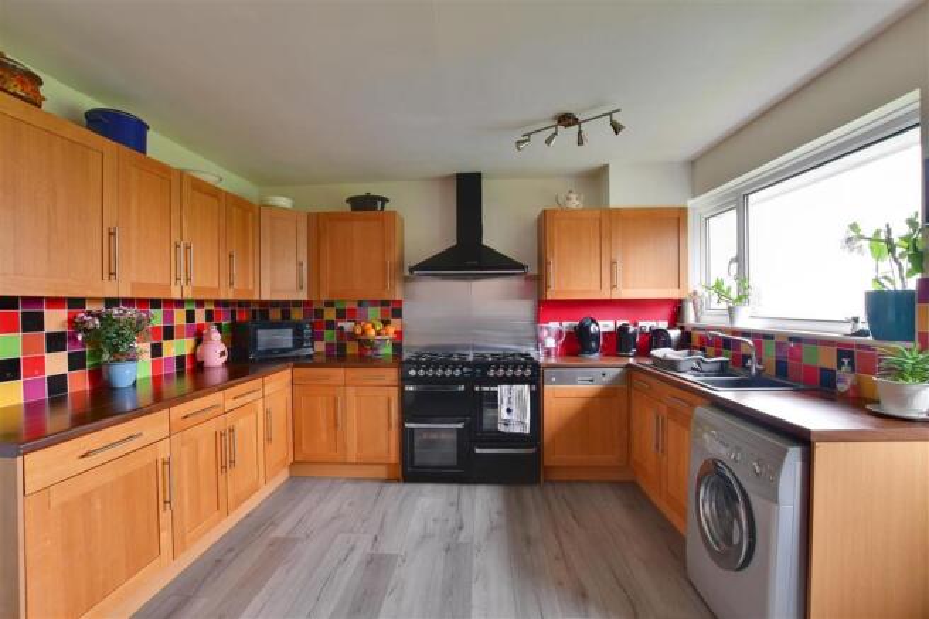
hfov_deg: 100.4
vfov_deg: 77.3
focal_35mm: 15
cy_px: 310
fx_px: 387
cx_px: 464
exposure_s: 1/6
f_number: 8
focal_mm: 10
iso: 160
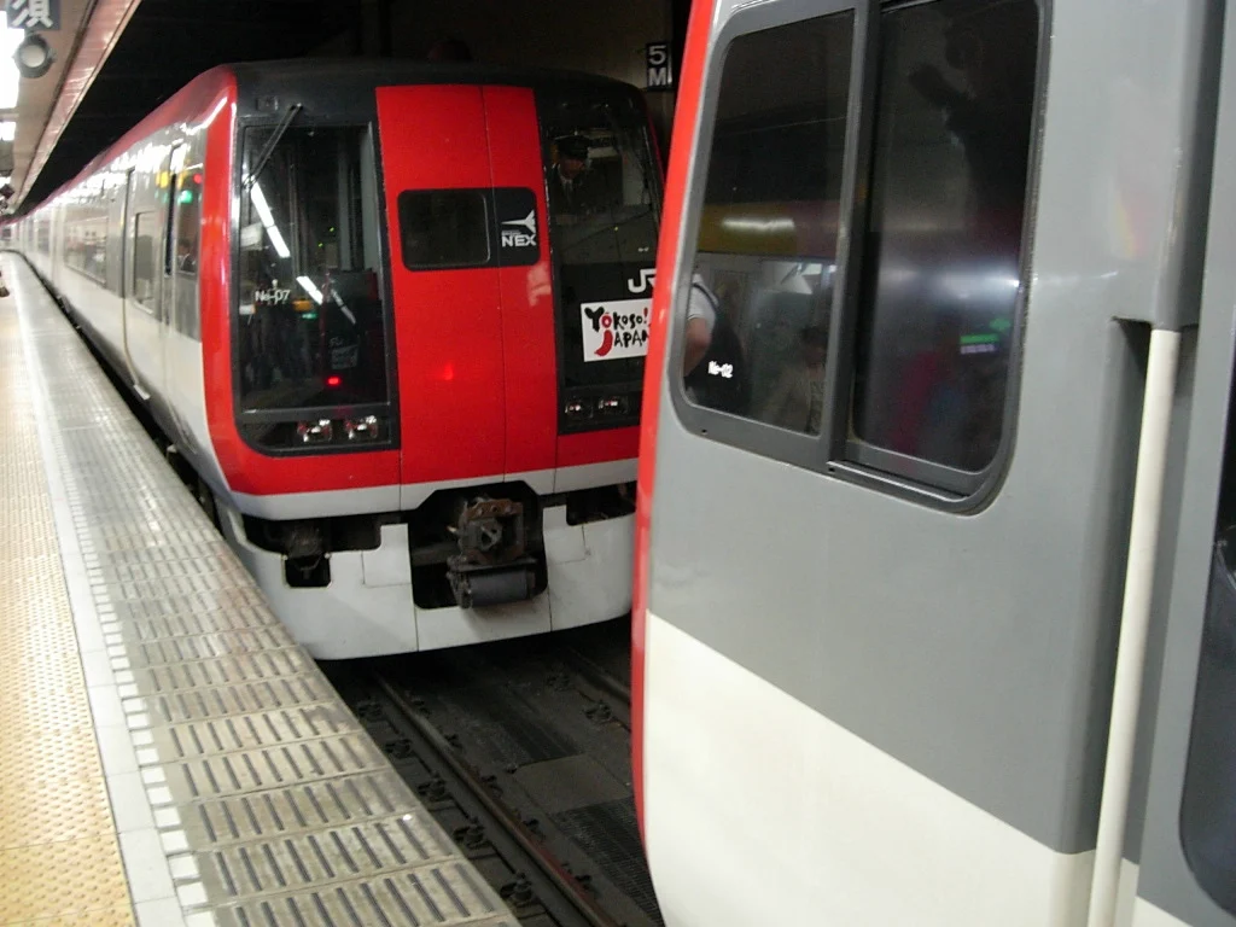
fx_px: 1357
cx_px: 618
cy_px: 464
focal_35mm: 38
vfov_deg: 37.7
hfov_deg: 49.0
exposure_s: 1/17.9
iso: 200
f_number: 2.8
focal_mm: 7.8
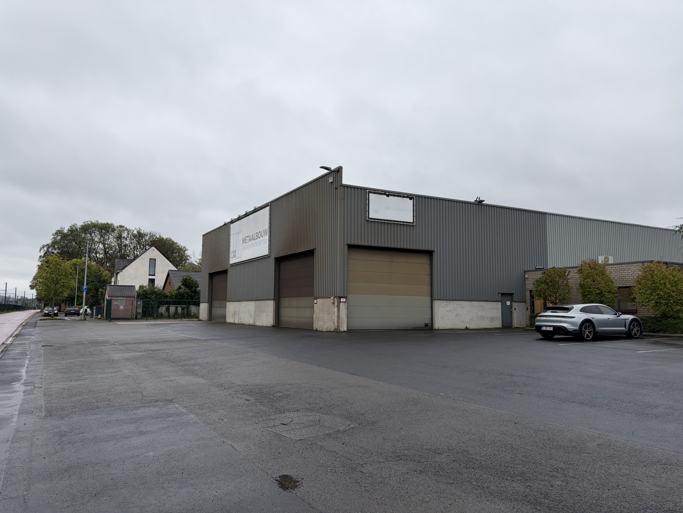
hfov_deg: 67.3
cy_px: 256
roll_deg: +0.0
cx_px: 342
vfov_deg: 53.1
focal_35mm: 26
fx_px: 513
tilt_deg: +6.0
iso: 50
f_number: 1.6
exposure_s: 1/667
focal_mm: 5.96
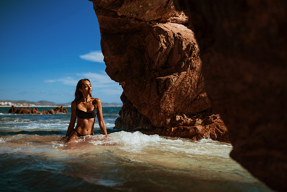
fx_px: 311
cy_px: 95
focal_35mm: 39
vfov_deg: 34.2
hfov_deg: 49.5
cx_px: 153
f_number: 1.8
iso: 64
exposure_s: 1/8000
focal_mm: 35
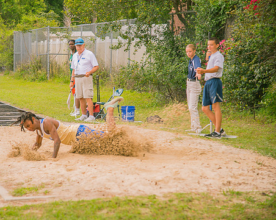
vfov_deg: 13.1
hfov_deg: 16.3
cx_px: 100
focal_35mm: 118
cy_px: 116
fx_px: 963
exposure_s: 1/200
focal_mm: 98
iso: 200
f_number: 4
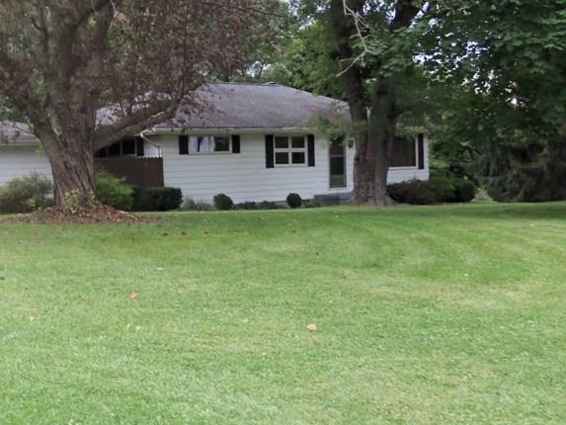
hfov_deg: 36.9
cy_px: 189
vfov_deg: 29.1
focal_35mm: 50
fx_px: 818
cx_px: 119
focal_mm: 5.1
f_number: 3.9
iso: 64
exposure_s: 1/50
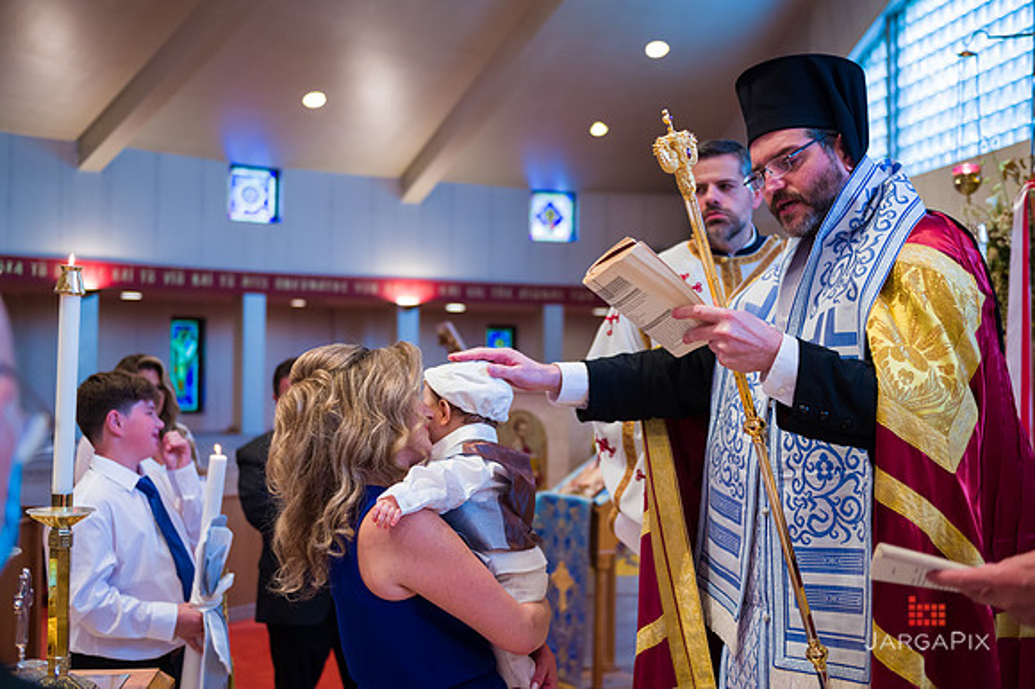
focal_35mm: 42
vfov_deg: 31.9
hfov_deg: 46.4
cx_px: 518
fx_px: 1207
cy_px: 344
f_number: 3.2
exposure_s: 1/125
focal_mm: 42
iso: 1600
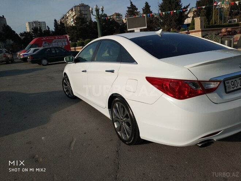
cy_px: 90
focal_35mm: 32
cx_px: 120
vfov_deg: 44.2
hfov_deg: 56.8
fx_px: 223
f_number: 2
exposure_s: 1/2304
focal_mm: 4.5
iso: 102
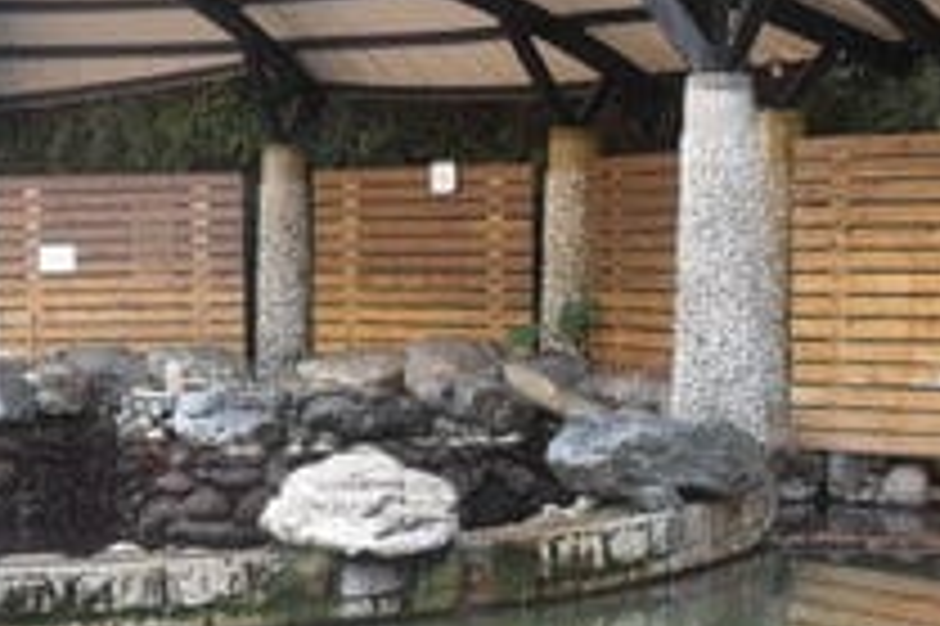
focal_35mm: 87
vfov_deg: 15.6
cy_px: 525
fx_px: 2270
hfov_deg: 23.4
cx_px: 378
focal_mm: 6.2
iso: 100
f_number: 2.8
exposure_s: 1/60
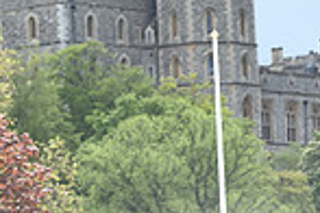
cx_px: 544
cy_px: 343
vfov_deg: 3.3
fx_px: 3689
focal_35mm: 415
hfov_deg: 4.9
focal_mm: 105
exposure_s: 1/1250
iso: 360
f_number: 5
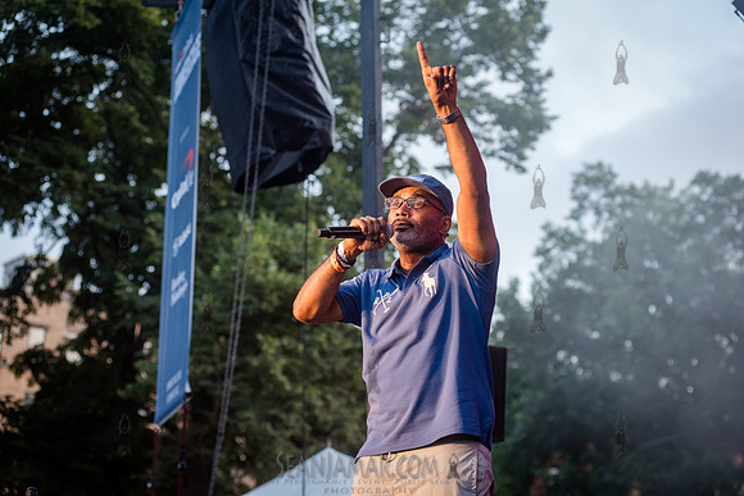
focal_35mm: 80
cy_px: 248
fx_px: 1654
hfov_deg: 25.4
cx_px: 372
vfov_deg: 17.1
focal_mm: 80
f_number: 4
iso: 2000
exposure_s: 1/640
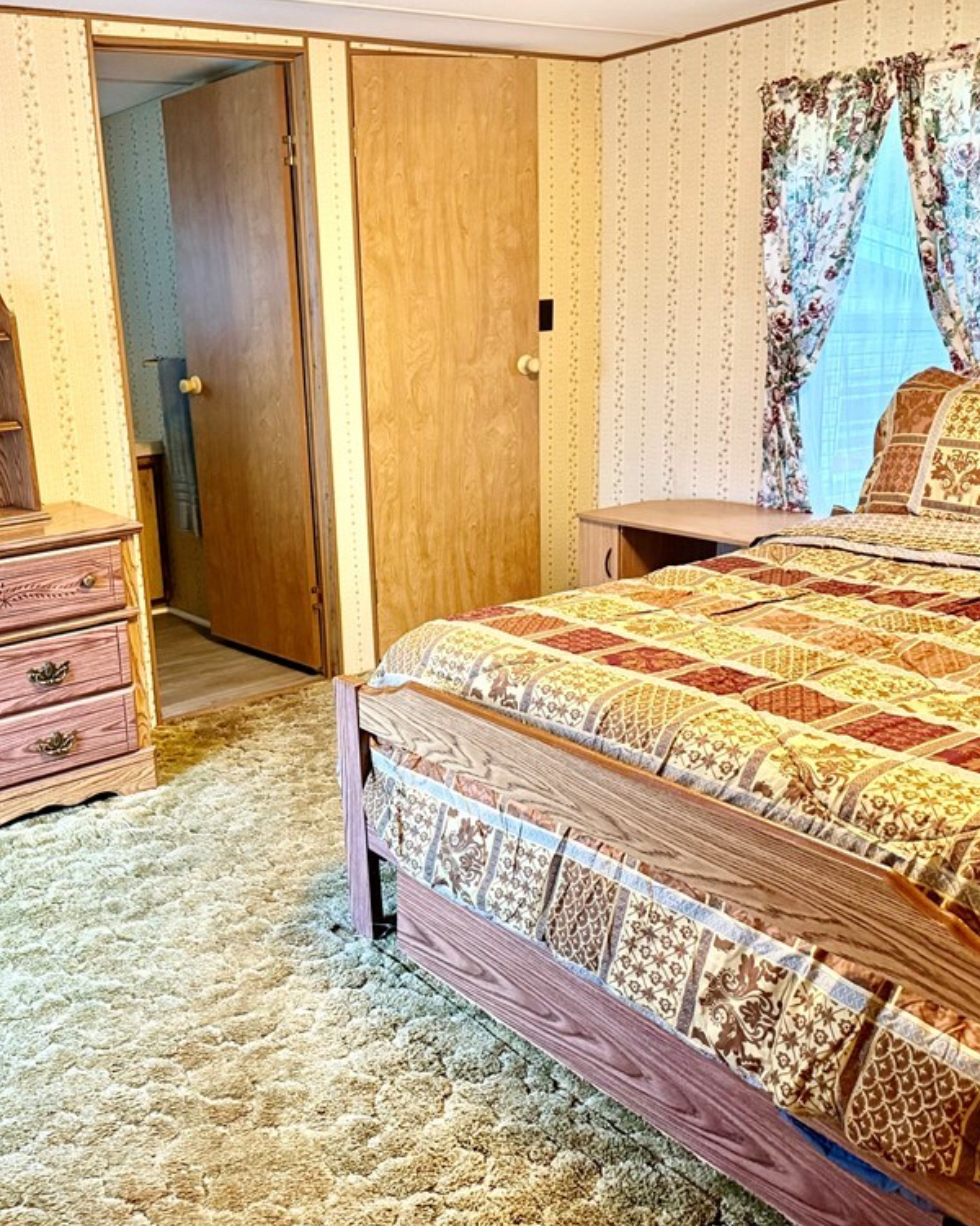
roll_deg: +4.3
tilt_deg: -14.6
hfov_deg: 45.1
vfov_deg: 55.7
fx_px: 1160
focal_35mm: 32
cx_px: 323
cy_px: 602
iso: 640
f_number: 1.78
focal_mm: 6.76
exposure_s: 1/40
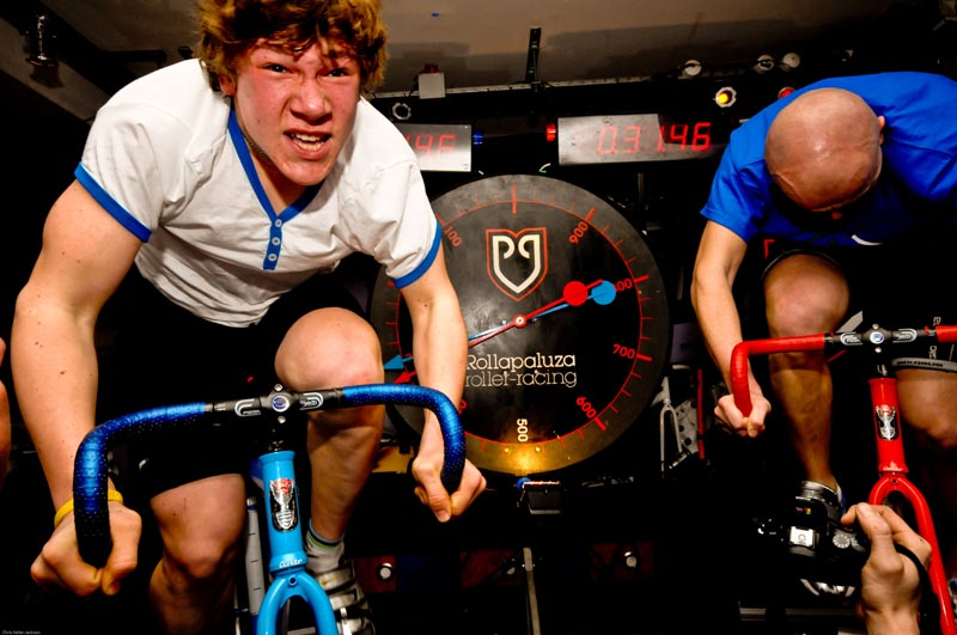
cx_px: 478
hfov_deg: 77.4
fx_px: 597
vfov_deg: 56.0
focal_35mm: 22
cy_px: 318
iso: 1250
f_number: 6.3
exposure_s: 1/400
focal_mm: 15
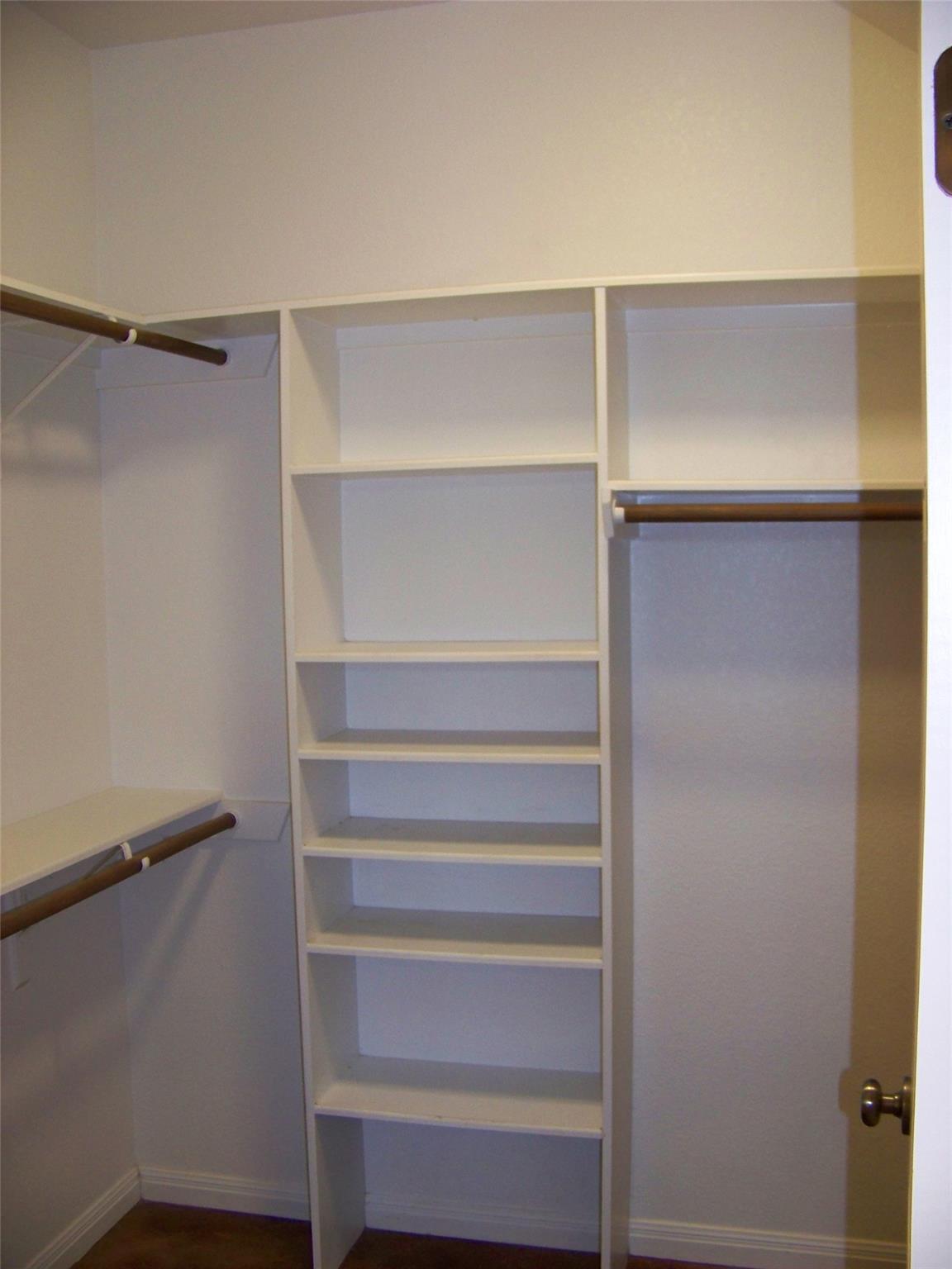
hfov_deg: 39.7
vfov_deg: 51.4
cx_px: 476
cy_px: 634
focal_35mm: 36
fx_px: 1320
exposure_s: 1/30
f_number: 2.8
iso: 200
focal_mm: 5.85
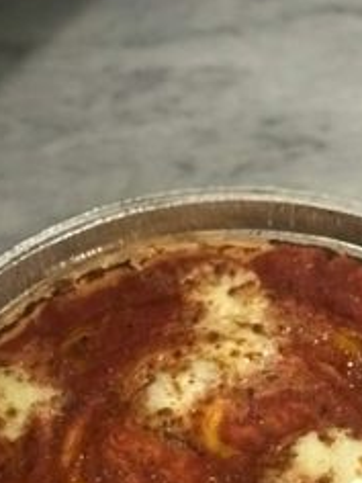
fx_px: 1436
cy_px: 403
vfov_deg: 18.8
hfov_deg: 14.4
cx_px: 217
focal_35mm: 103
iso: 1000
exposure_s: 1/50
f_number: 2.8
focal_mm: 6.6
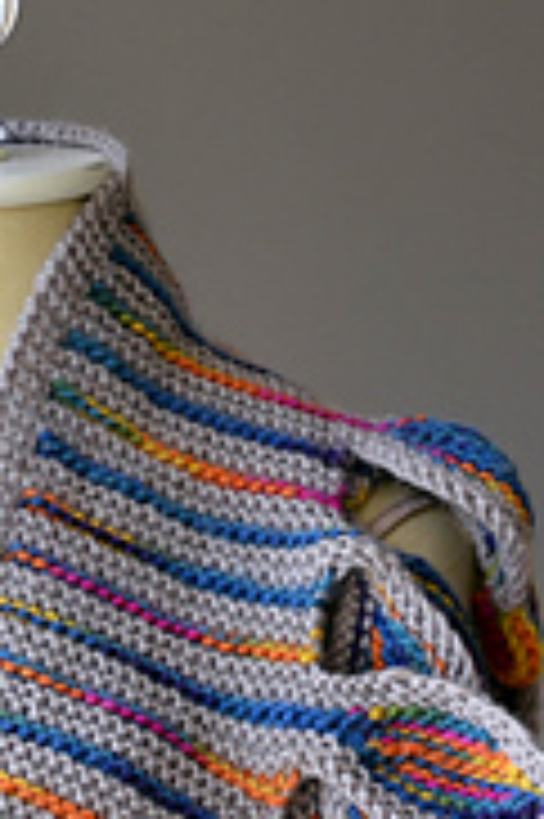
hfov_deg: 6.8
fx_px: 4542
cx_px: -166
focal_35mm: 200
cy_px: 1184
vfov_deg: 10.0
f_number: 4.2
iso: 450
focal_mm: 38
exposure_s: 1/60
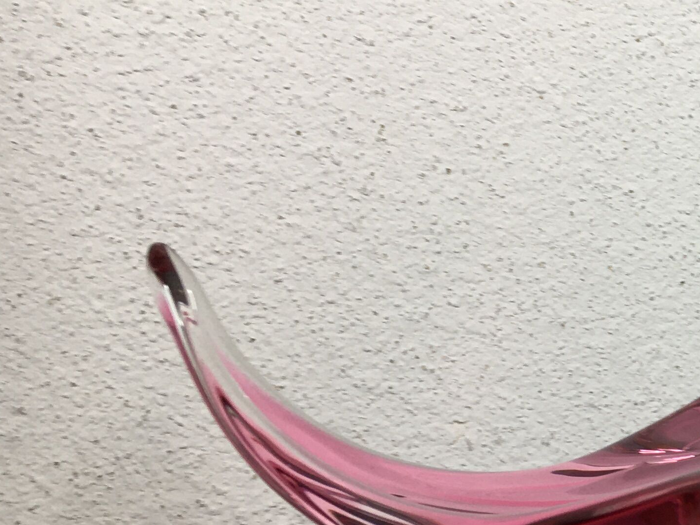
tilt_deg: -8.0
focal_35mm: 82
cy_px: 388
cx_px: 971
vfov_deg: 17.9
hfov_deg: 21.1
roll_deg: -4.4
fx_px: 1658
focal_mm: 4.15
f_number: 2.2
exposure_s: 1/50
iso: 25
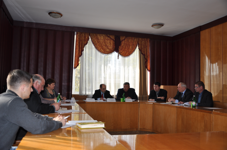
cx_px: 114
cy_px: 75
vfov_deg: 39.9
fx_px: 208
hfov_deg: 57.3
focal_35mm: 33
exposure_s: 1/200
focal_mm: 22
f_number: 3.8
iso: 200
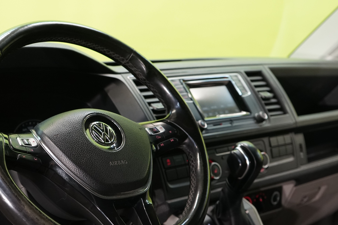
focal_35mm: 60
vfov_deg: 22.4
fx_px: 563
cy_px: 176
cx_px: 85
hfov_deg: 32.8
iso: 1250
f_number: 5
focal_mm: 36
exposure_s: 1/40
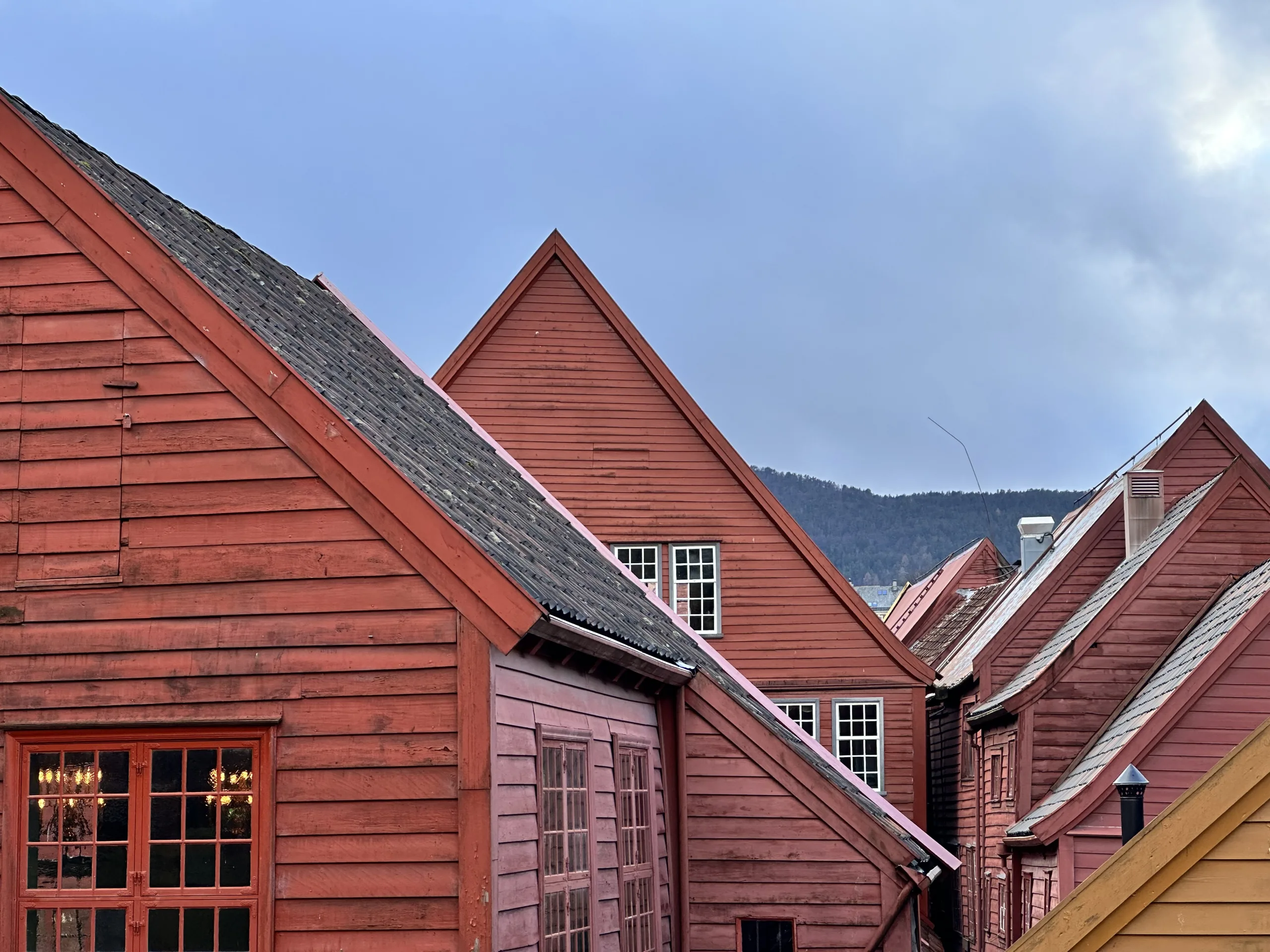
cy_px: 476
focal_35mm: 77
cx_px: 635
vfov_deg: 19.1
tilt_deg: +5.5
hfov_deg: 25.3
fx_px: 2825
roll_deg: +0.4
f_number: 2.8
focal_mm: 9
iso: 32
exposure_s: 1/196
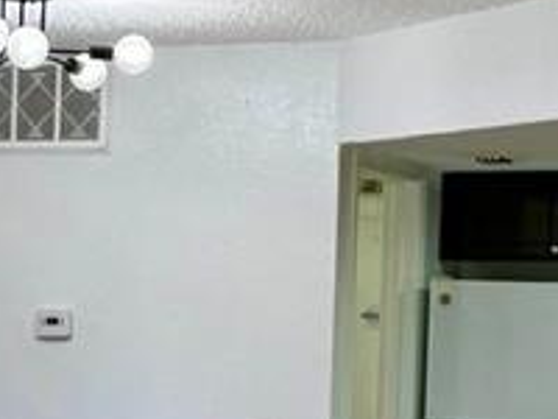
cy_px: 327
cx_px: -22
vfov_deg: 12.0
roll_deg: -1.5
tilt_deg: -1.1
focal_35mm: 123
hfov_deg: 15.7
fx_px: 1983
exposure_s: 1/120
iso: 125
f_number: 1.78
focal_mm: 6.76
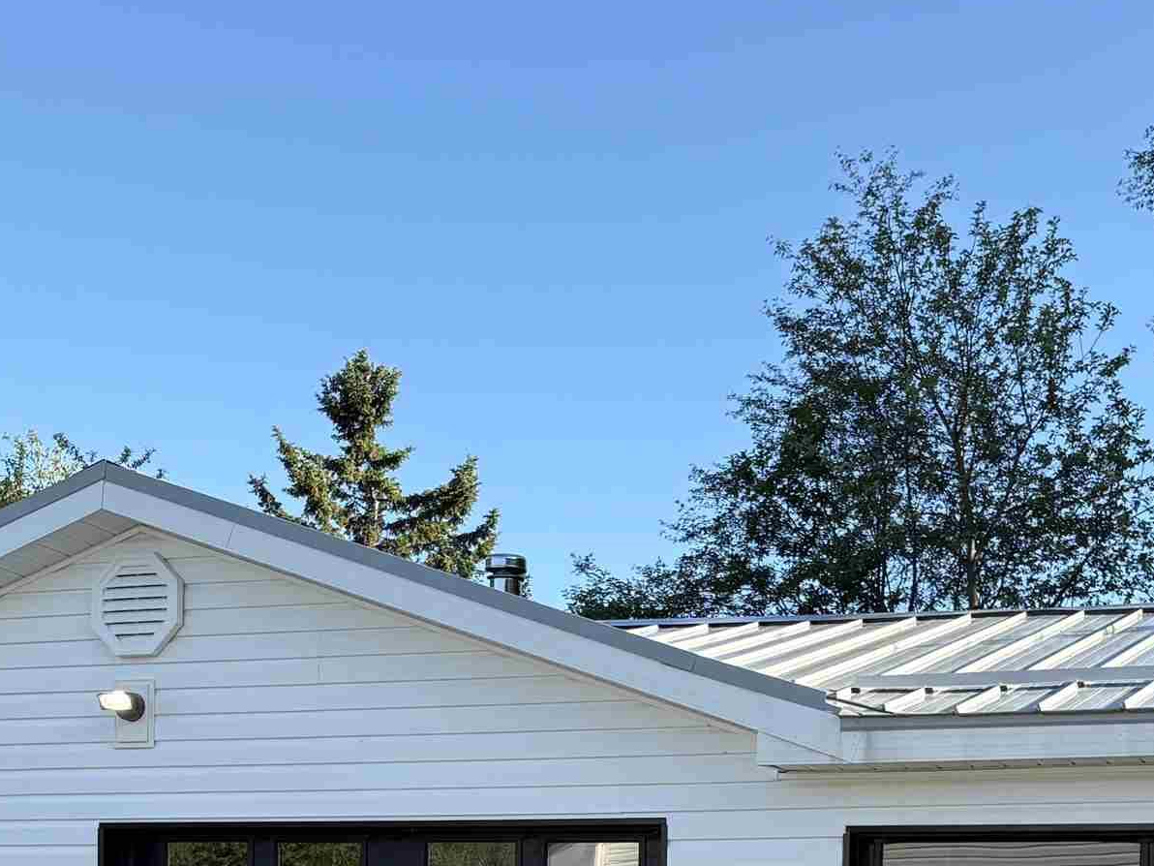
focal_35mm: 67
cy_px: 982
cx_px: 642
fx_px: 2234
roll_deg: -0.8
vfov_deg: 20.7
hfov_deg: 28.9
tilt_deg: +0.0
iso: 50
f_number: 1.6
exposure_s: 1/1175
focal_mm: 5.96
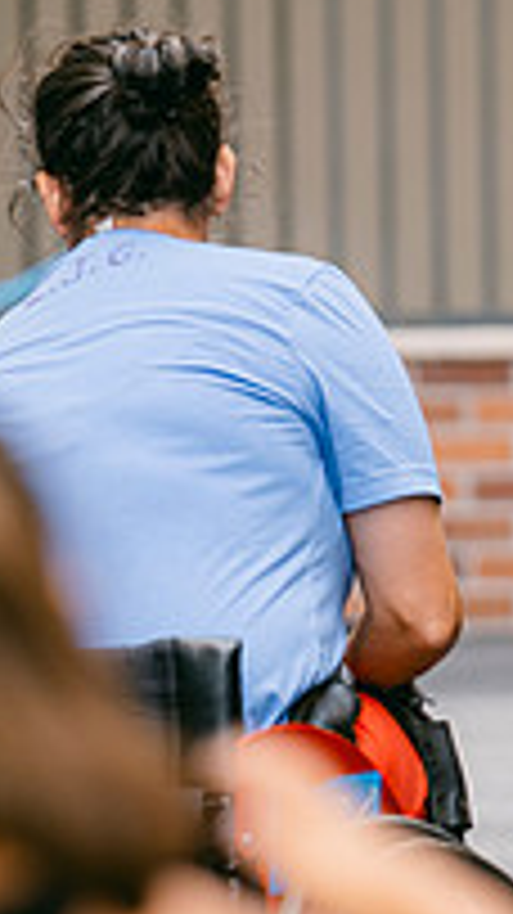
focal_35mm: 348
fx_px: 8426
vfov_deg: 6.2
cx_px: 310
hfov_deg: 3.5
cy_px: 475
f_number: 2.8
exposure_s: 1/125
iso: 200
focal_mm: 77.3
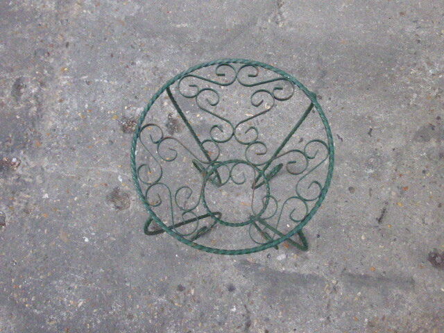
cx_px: 222
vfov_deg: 40.7
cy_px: 166
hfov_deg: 52.6
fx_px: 449
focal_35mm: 35
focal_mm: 6.1
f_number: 3.7
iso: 1600
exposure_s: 1/60
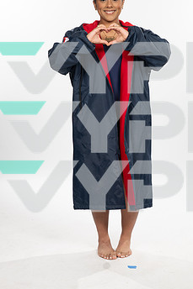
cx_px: 120
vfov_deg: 23.9
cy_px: 128
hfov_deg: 16.0
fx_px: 684
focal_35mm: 85
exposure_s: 1/250
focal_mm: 65
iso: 200
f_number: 5.6
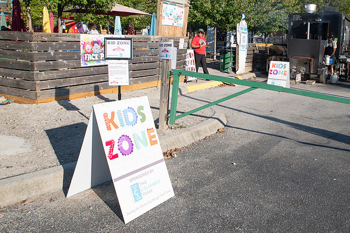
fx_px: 354
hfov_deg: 52.0
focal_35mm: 36
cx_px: 220
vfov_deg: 36.3
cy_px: 102
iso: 100
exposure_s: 1/500
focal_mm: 29
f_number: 8
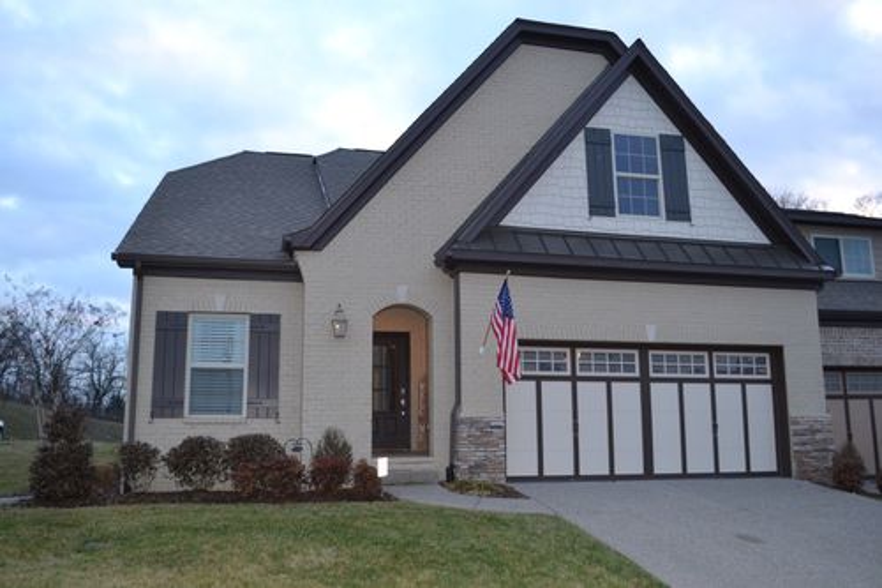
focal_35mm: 30
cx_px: 441
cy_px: 294
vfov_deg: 43.6
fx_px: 735
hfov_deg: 61.9
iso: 400
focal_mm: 20
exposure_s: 1/100
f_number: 4
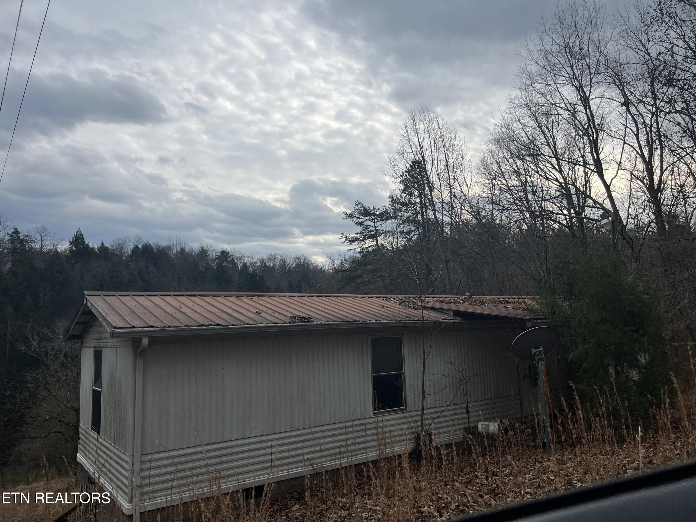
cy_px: 261
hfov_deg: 67.3
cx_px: 348
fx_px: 523
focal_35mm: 26
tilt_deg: +7.0
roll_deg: +2.6
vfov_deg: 53.1
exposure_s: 1/3968
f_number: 1.5
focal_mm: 5.7
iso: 50
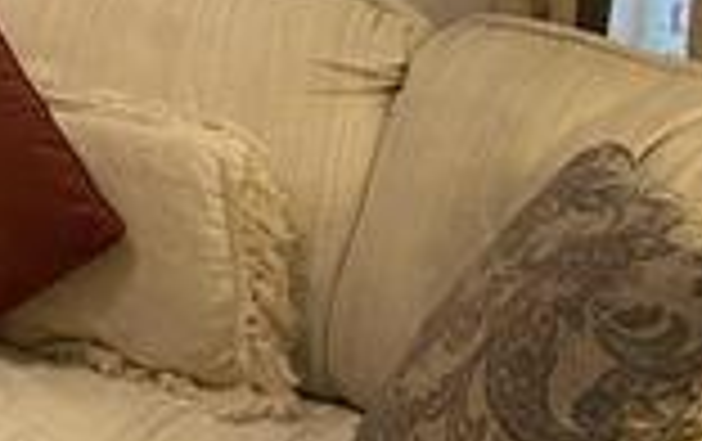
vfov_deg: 11.4
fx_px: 2165
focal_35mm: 113
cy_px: -94
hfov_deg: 15.2
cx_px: -666
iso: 250
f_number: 1.8
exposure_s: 1/60
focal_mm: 4.25
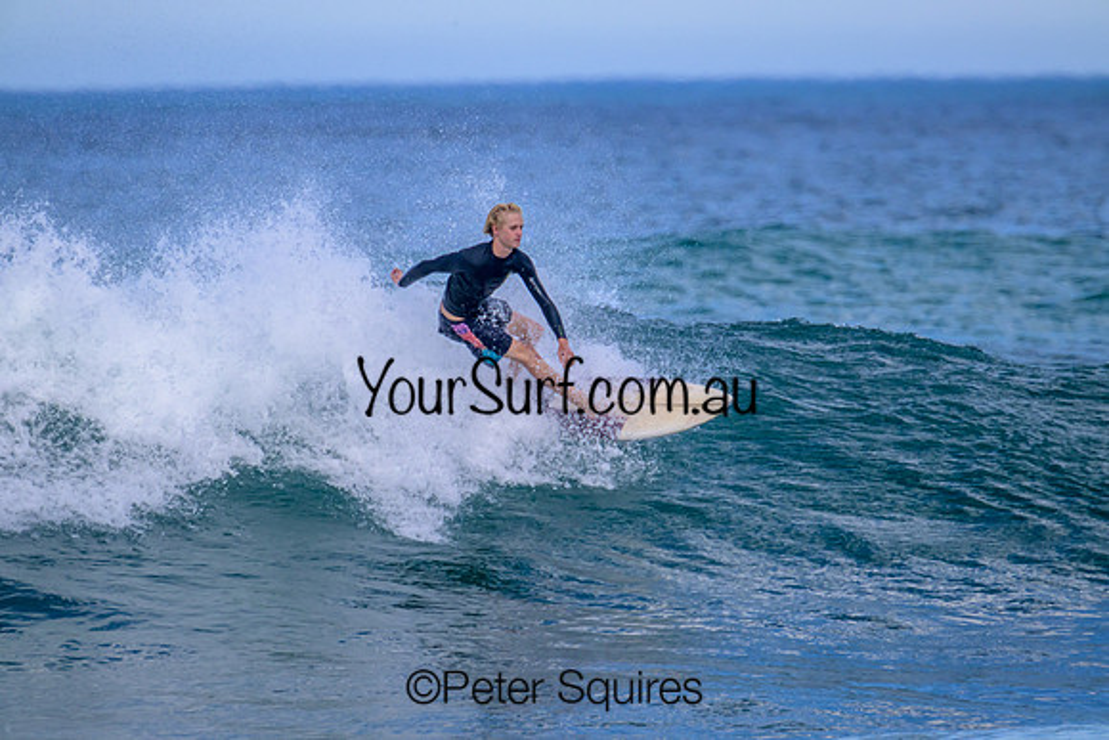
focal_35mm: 800
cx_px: 554
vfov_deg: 1.7
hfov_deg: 2.6
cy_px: 370
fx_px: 24649
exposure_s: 1/2000
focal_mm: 800
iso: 1250
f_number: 11
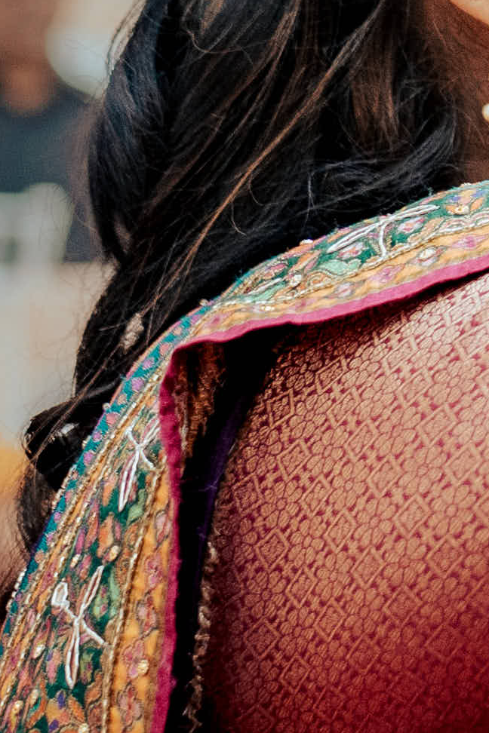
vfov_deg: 9.2
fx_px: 4401
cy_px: -431
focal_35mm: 216
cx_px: 1889
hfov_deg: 5.6
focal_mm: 35
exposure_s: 1/400
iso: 500
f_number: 2
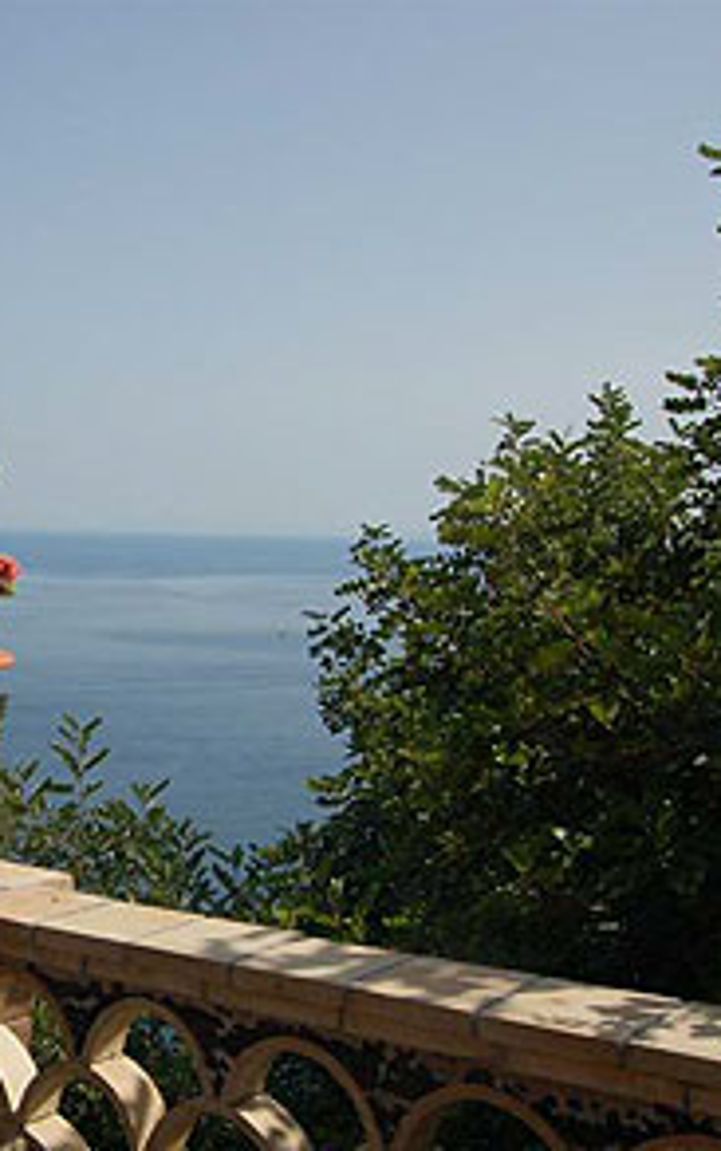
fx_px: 1475
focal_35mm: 47
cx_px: -75
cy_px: 574
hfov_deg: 25.4
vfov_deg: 42.6
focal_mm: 20
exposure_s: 1/800
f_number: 14
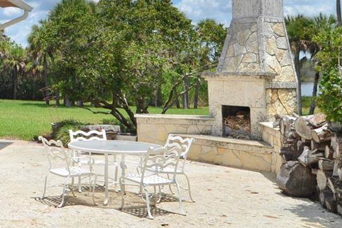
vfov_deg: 24.9
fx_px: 503
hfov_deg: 32.2
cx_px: -50
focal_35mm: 53
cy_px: 34
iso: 100
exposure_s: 1/320
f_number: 9
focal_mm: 12
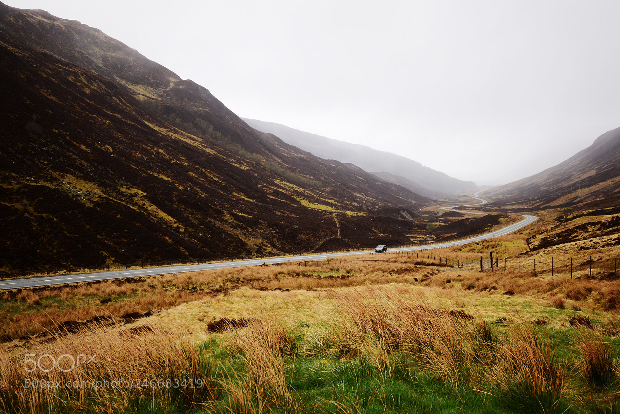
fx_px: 603
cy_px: 207
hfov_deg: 54.4
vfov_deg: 37.9
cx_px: 310
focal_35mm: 35
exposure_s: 1/200
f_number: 4
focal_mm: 35
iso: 160
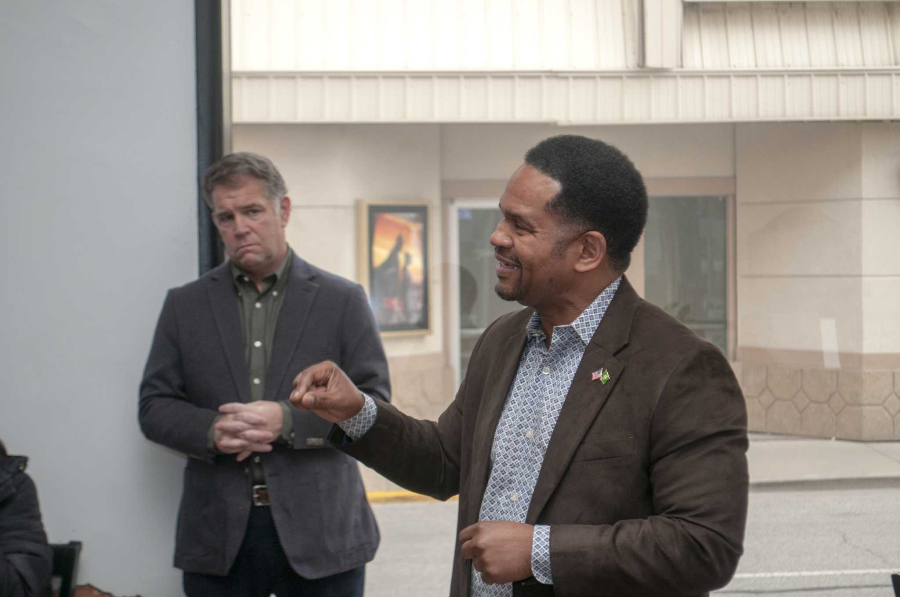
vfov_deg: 16.5
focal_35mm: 82
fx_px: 2060
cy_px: 298
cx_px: 450
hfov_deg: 24.6
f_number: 5.6
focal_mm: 55
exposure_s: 1/125
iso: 400
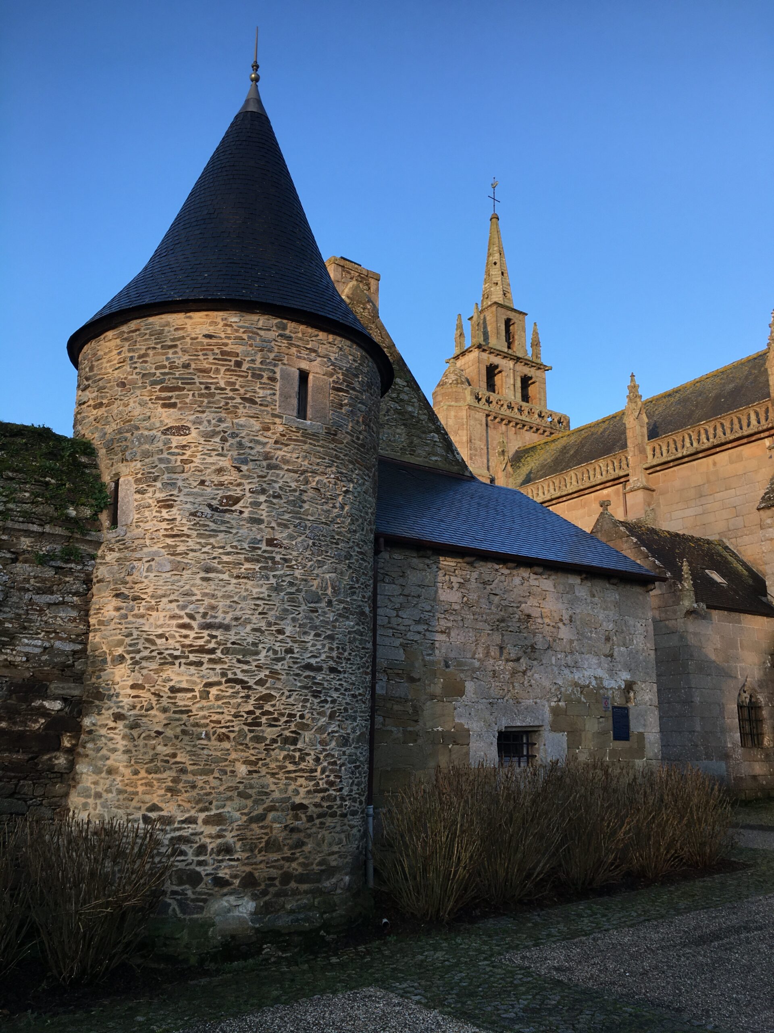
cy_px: 516
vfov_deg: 61.7
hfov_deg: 48.2
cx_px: 387
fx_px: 865
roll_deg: -1.5
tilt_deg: +15.4
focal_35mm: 29
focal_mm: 4.15
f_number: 2.2
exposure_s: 1/217
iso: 25
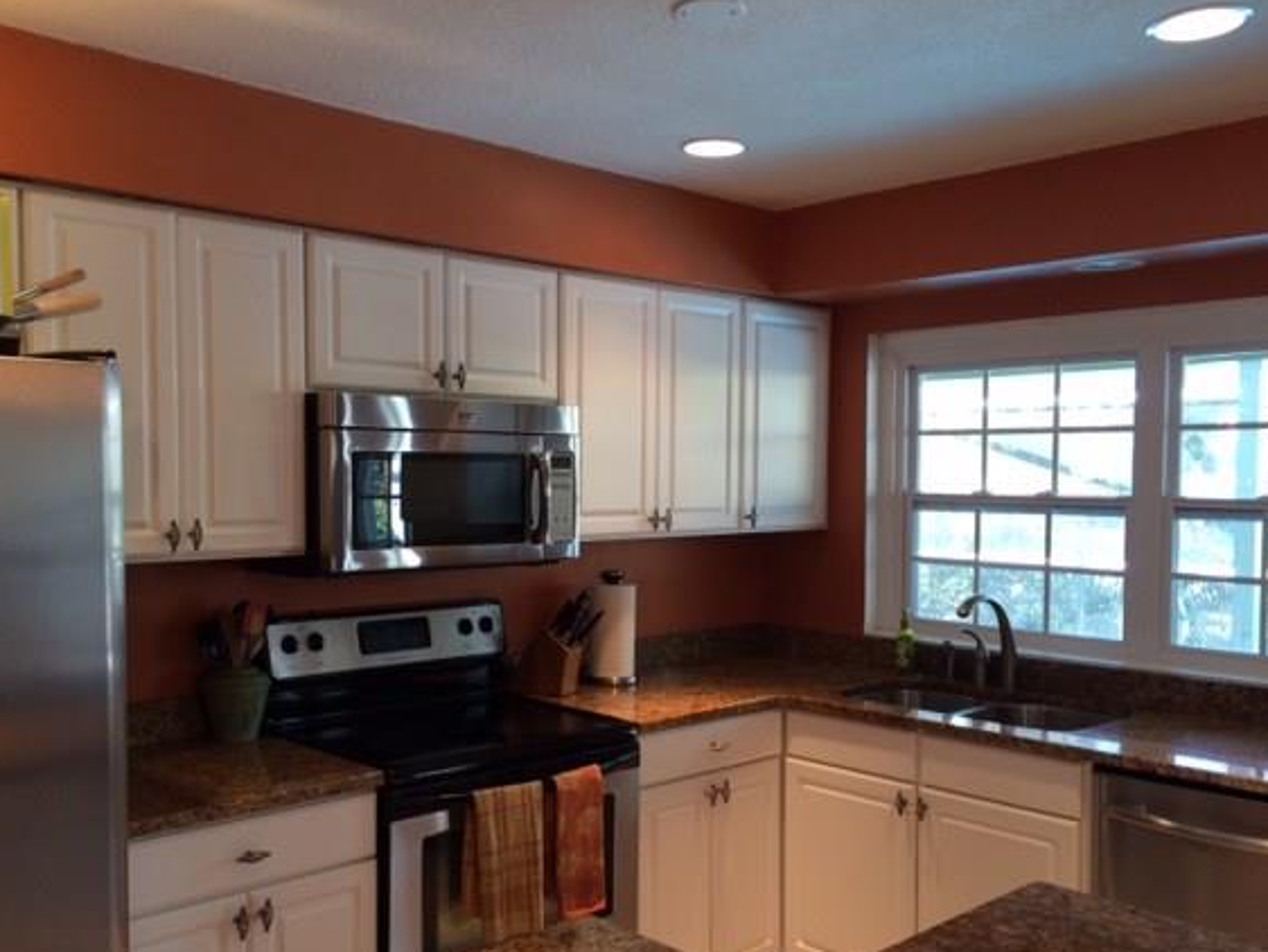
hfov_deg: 55.3
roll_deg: +0.8
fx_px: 1209
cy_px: 532
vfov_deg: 42.9
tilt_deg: -4.0
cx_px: 629
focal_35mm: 33
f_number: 2.2
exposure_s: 1/40
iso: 40
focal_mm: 4.15
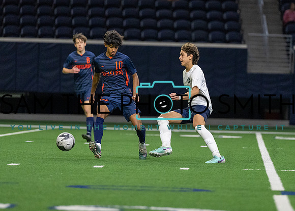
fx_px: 2556
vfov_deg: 4.7
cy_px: 87
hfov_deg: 6.6
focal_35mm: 305
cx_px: 187
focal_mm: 200
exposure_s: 1/1250
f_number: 2.8
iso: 5000
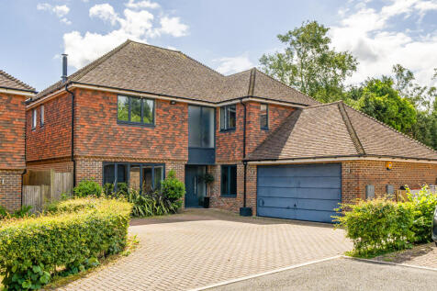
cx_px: 218
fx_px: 400
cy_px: 146
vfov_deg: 39.9
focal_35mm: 33
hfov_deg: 57.2
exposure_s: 1/800
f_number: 8
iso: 400
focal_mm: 22
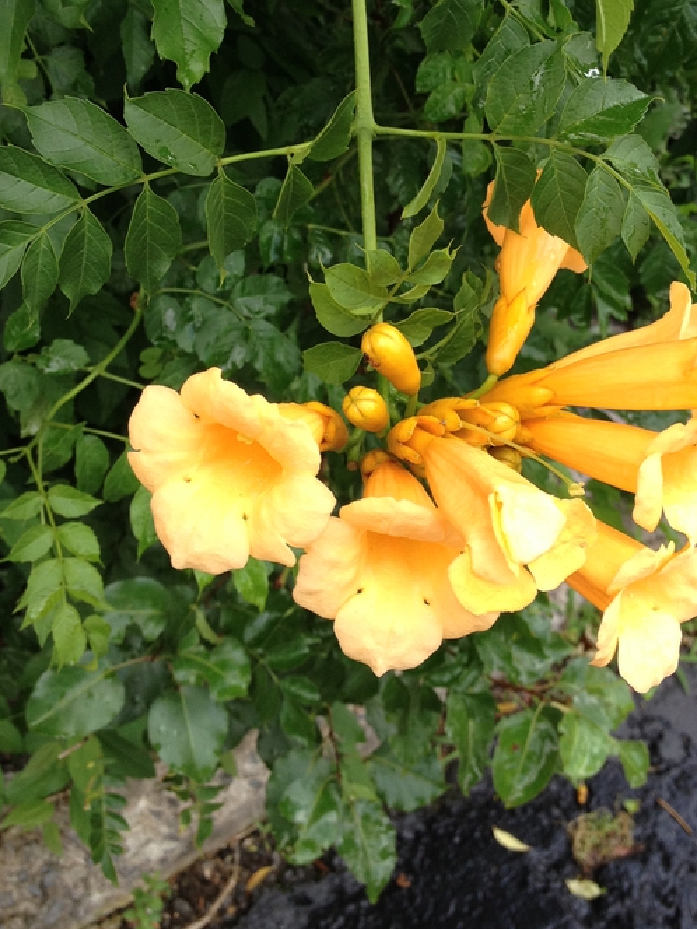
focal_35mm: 54
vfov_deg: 35.1
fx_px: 1450
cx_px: 417
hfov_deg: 27.0
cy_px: 292
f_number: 2.4
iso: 50
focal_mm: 4.28
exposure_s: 1/226
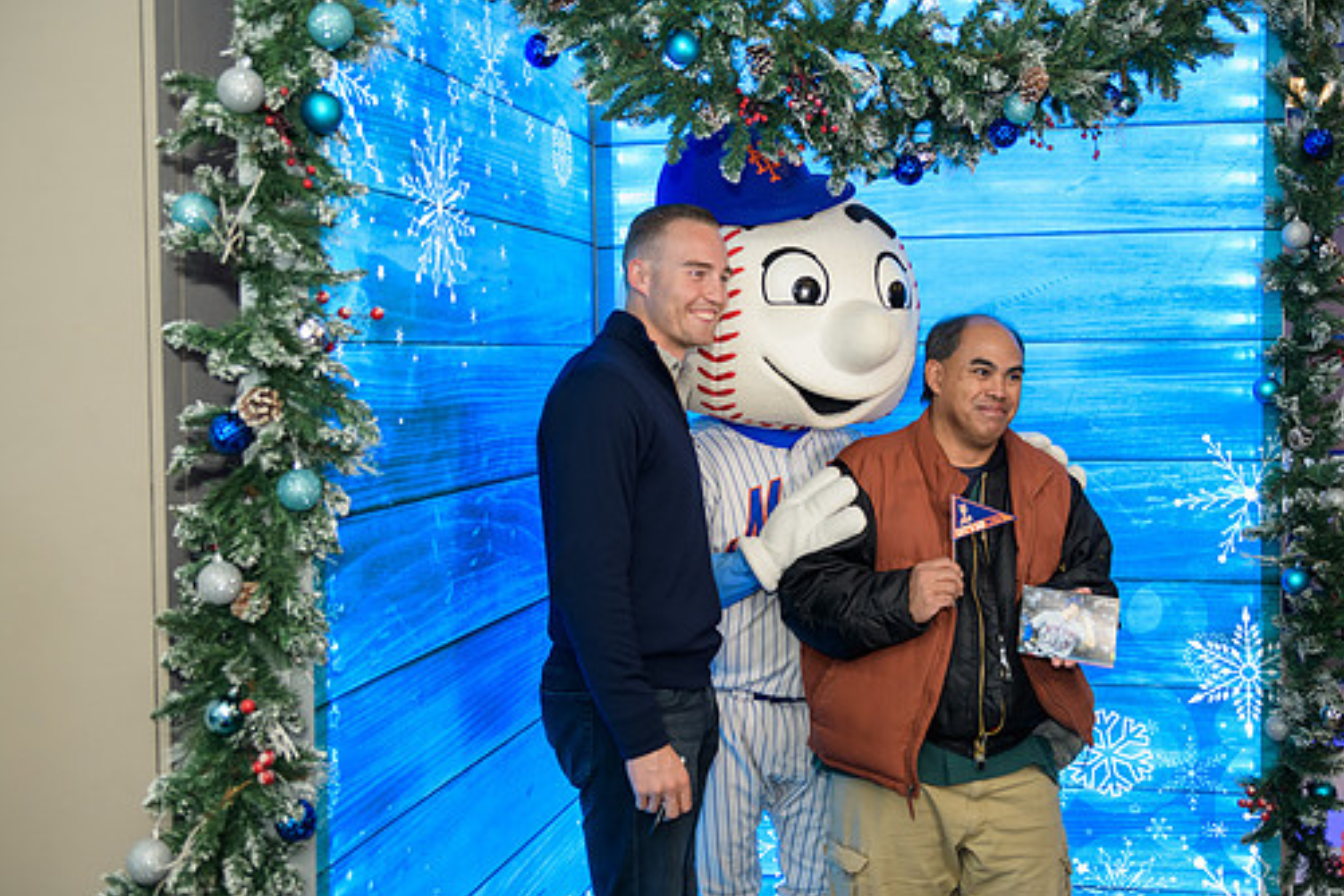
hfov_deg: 44.4
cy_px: 452
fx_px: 1643
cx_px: 754
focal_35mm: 44
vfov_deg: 30.5
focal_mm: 38
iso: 400
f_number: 3.2
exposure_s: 1/125
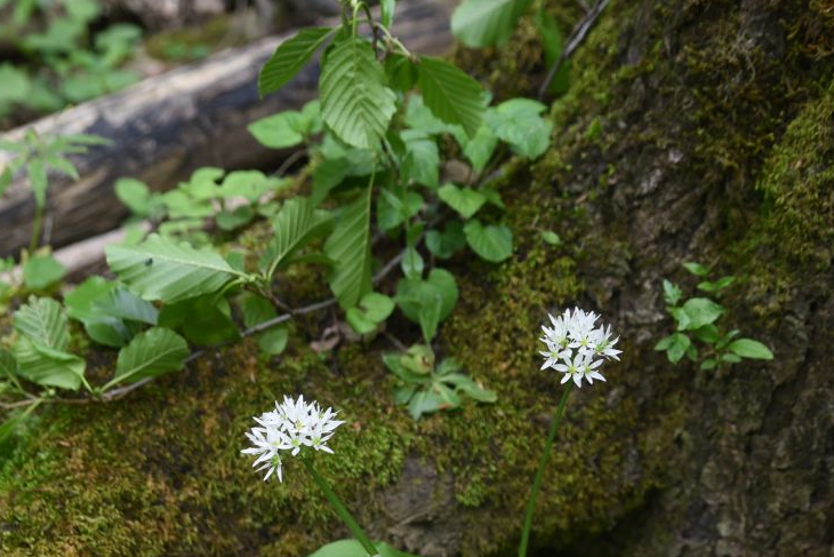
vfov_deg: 23.3
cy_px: 475
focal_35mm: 57
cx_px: 511
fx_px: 1321
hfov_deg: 34.9
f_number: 3.5
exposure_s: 1/125
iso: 400
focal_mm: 32
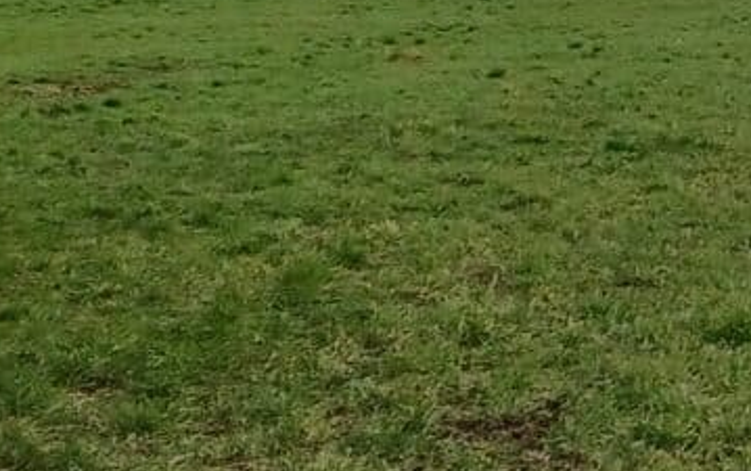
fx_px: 3093
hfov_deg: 11.9
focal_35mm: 151
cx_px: 1655
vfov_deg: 8.6
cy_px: -82
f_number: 1.8
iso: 32
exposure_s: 1/50
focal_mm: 4.6
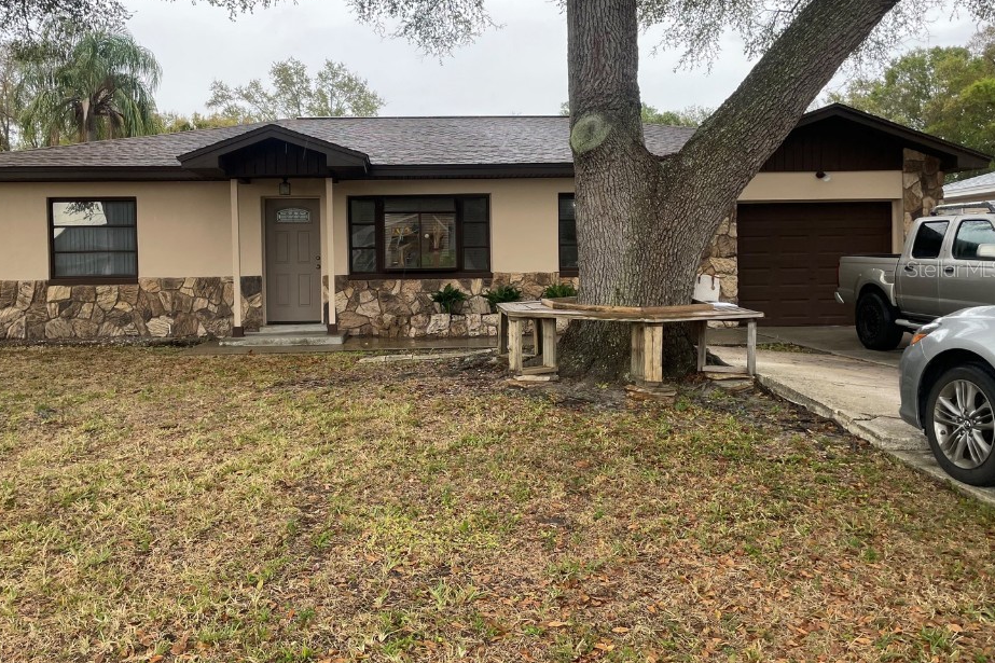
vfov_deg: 43.4
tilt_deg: +0.0
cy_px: 268
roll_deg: +1.9
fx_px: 829
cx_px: 456
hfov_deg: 61.8
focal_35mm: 30
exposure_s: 1/192
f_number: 1.6
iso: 32
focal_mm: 4.2
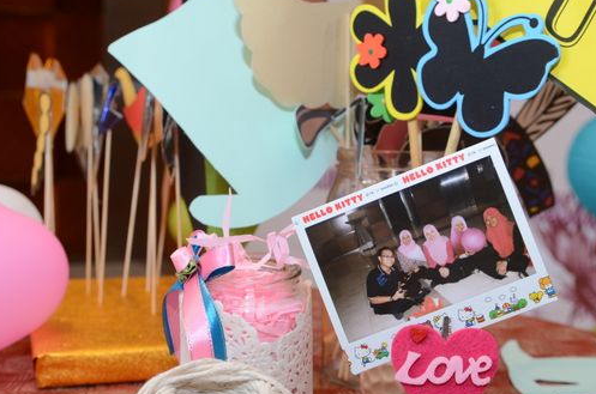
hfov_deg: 34.6
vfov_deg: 23.3
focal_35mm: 58
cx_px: 291
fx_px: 958
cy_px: 189
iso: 640
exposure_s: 1/60
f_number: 4
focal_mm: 24
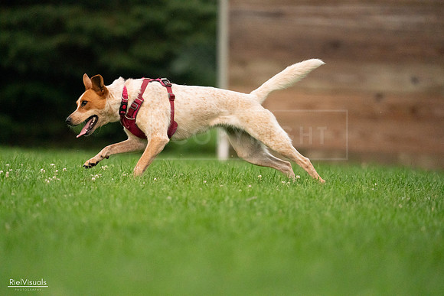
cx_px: 222
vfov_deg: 2.3
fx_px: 7401
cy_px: 148
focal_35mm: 600
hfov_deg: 3.4
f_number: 6.3
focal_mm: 600
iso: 6400
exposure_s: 1/2000
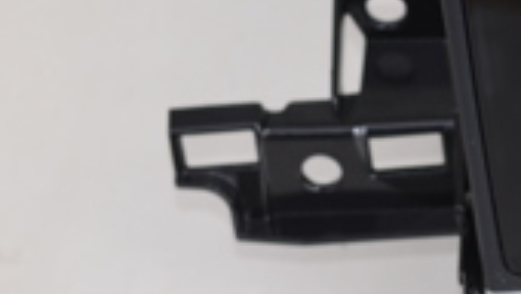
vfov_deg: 4.1
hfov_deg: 7.1
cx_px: 975
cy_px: 124
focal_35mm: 295
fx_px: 4079
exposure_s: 1/200
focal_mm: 50
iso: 100
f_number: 4.5
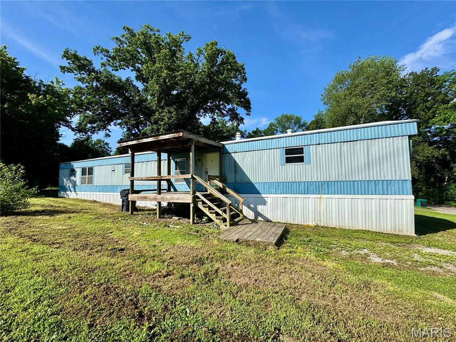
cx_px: 228
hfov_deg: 102.1
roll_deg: +0.7
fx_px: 184
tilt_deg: +4.6
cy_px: 171
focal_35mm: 14
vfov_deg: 85.7
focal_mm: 2.22
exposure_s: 1/2494
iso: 50
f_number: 2.2
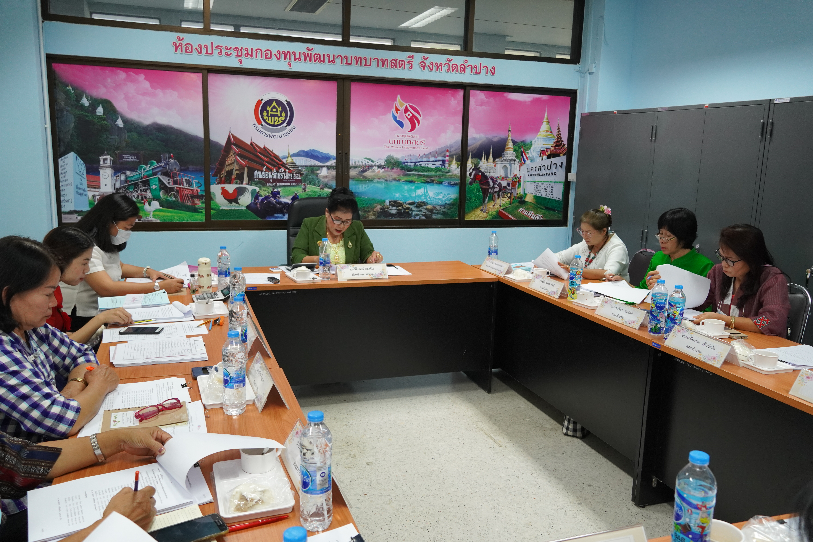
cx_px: 406
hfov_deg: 64.6
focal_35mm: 28
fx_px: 644
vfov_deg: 45.7
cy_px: 271
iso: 1250
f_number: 4
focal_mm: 19
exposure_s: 1/60
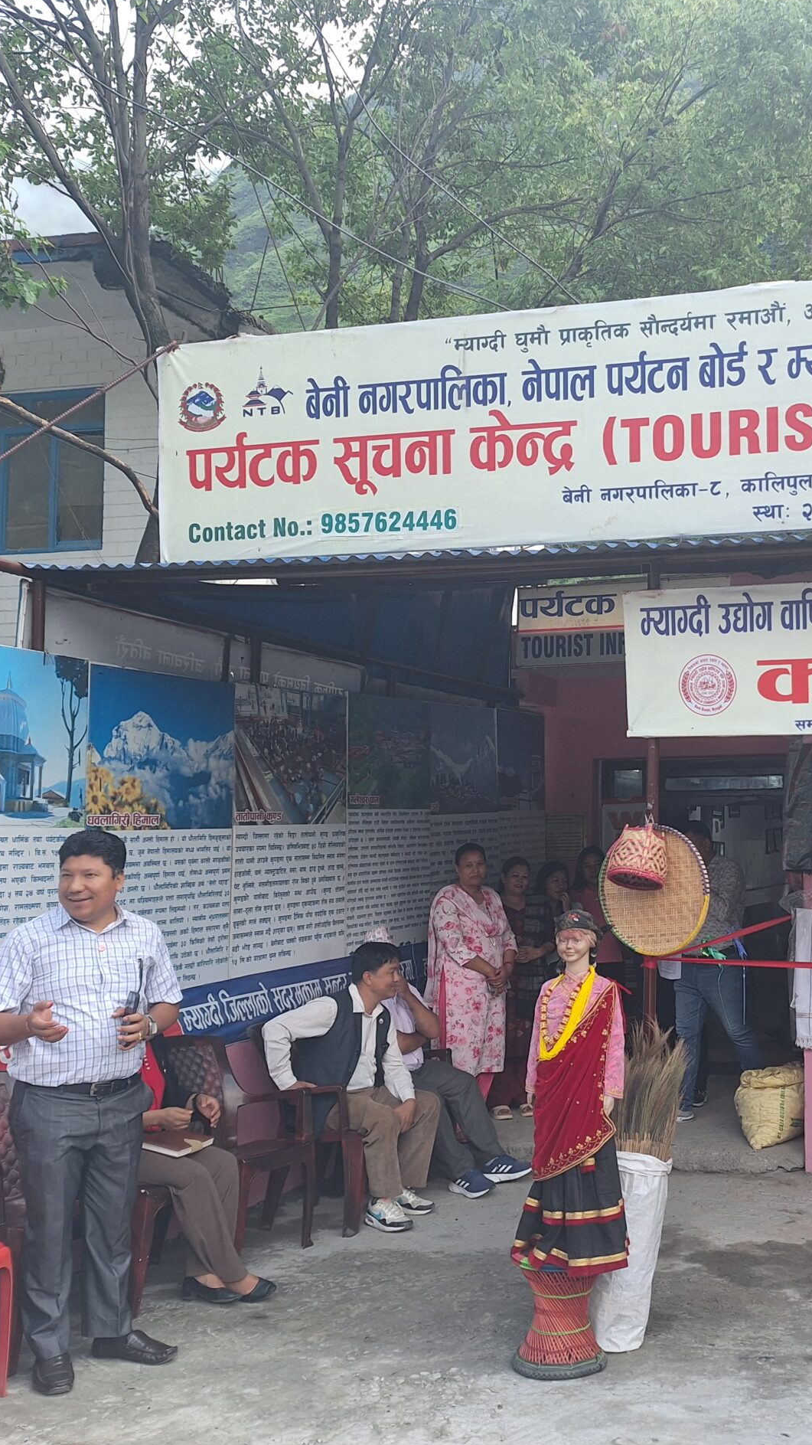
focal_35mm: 34
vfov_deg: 58.0
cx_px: 777
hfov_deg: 32.4
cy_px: 724
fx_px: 1302
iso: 40
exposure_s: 1/246
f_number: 1.8
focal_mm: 5.54
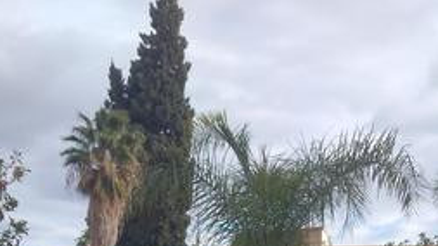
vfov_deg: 14.8
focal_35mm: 73
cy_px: 418
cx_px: 277
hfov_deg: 28.9
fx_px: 847
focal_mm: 3.6
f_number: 1.8
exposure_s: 1/587
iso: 100
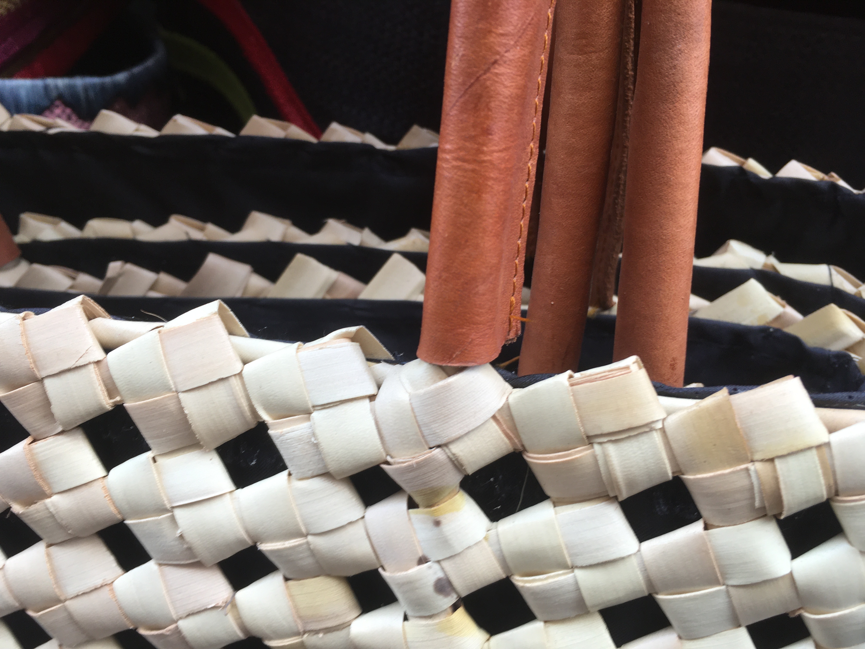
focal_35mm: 29
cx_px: 432
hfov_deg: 61.7
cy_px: 324
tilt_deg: -46.6
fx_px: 725
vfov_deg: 48.2
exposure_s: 1/50
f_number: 2.2
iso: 32
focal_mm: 4.15
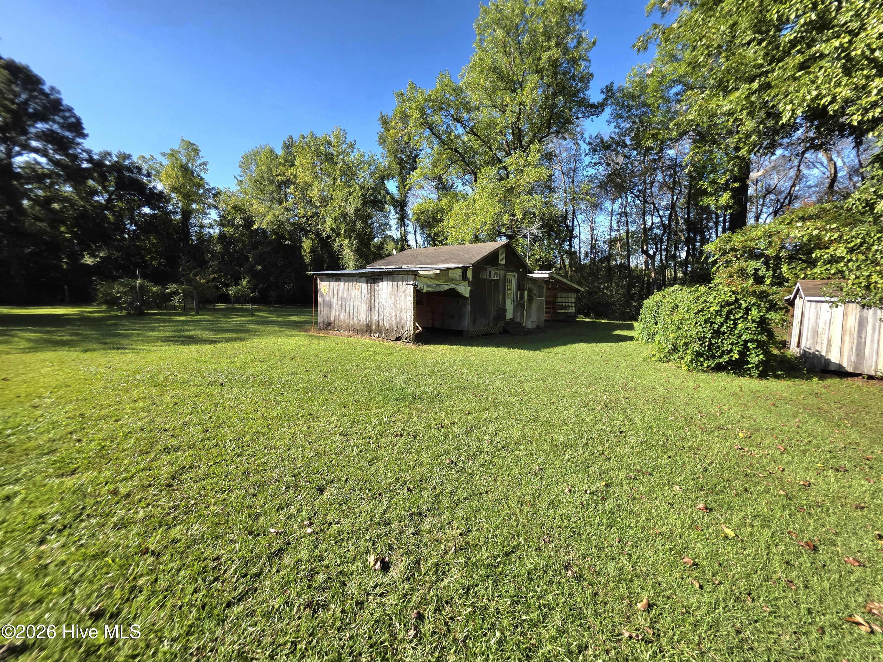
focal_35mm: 13
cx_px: 442
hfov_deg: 106.2
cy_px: 331
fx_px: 332
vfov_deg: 89.9
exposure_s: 1/1667
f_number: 1.9
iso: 40
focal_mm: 2.2
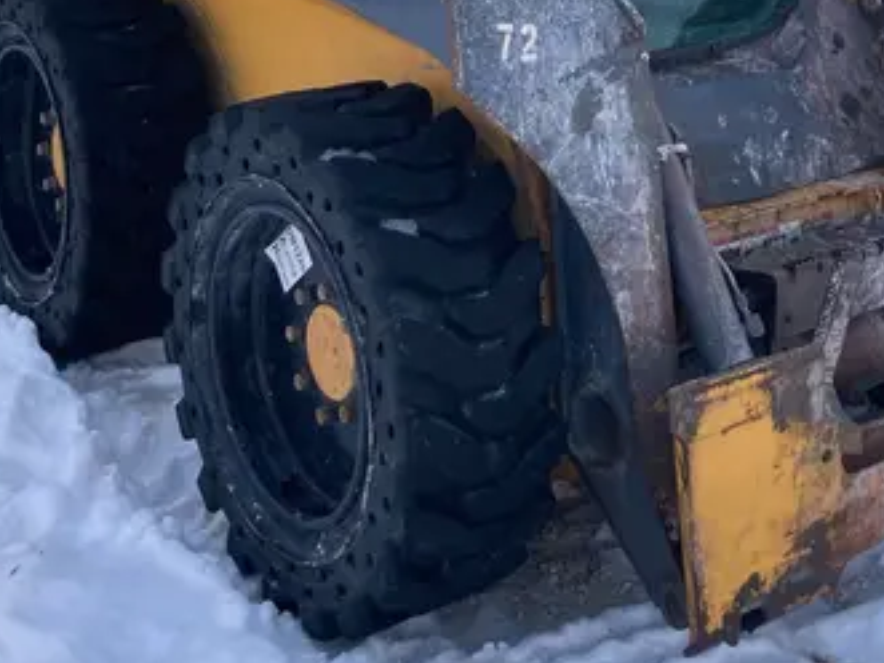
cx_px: 566
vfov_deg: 22.3
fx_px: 1583
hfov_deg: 31.0
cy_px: -63
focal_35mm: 62
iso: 80
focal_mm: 3.99
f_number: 1.8
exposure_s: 1/121
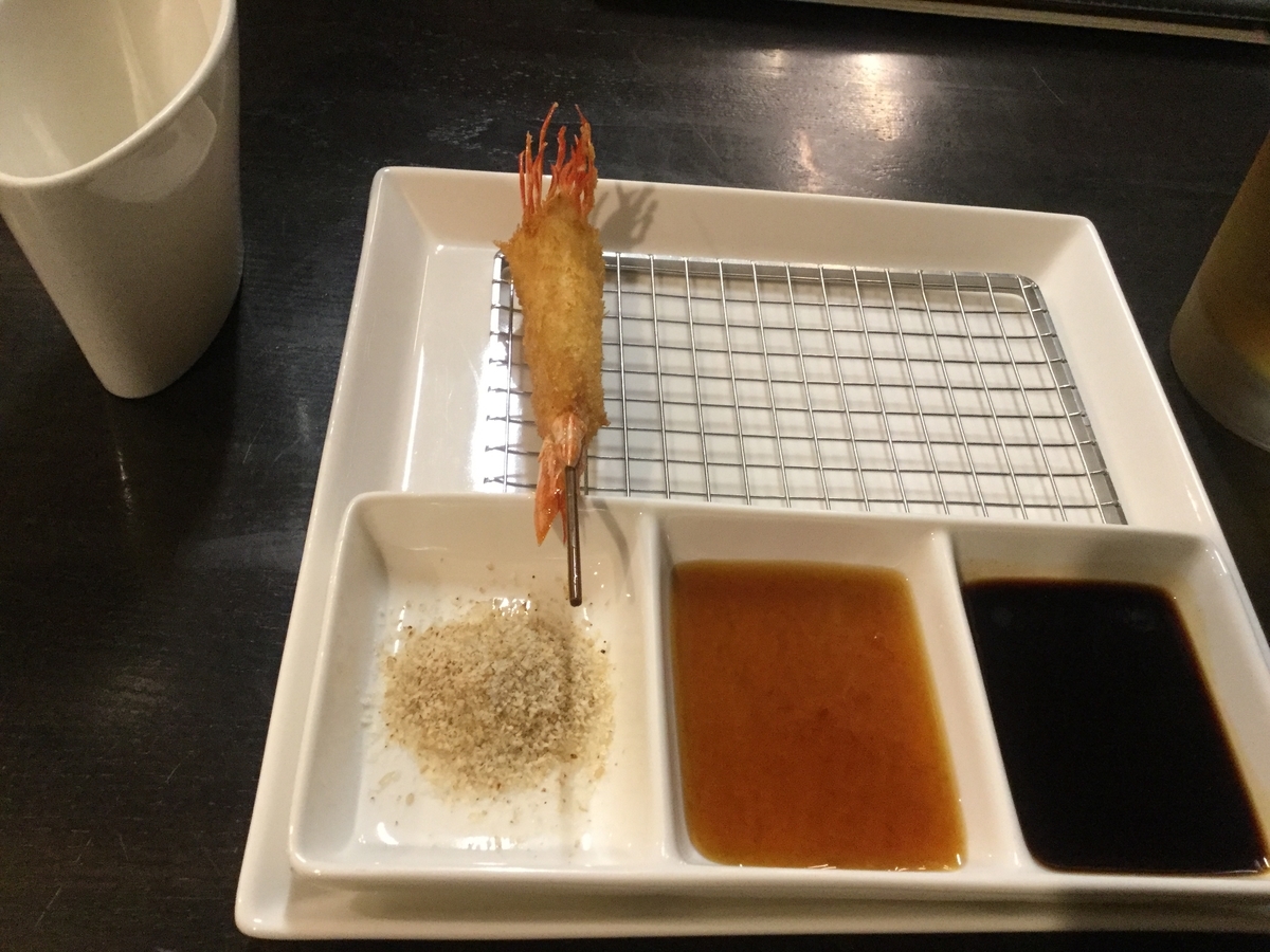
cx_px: 635
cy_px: 476
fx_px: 1137
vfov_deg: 45.4
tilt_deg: -52.9
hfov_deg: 58.4
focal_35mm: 31
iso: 160
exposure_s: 1/30
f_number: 2.4
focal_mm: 3.3
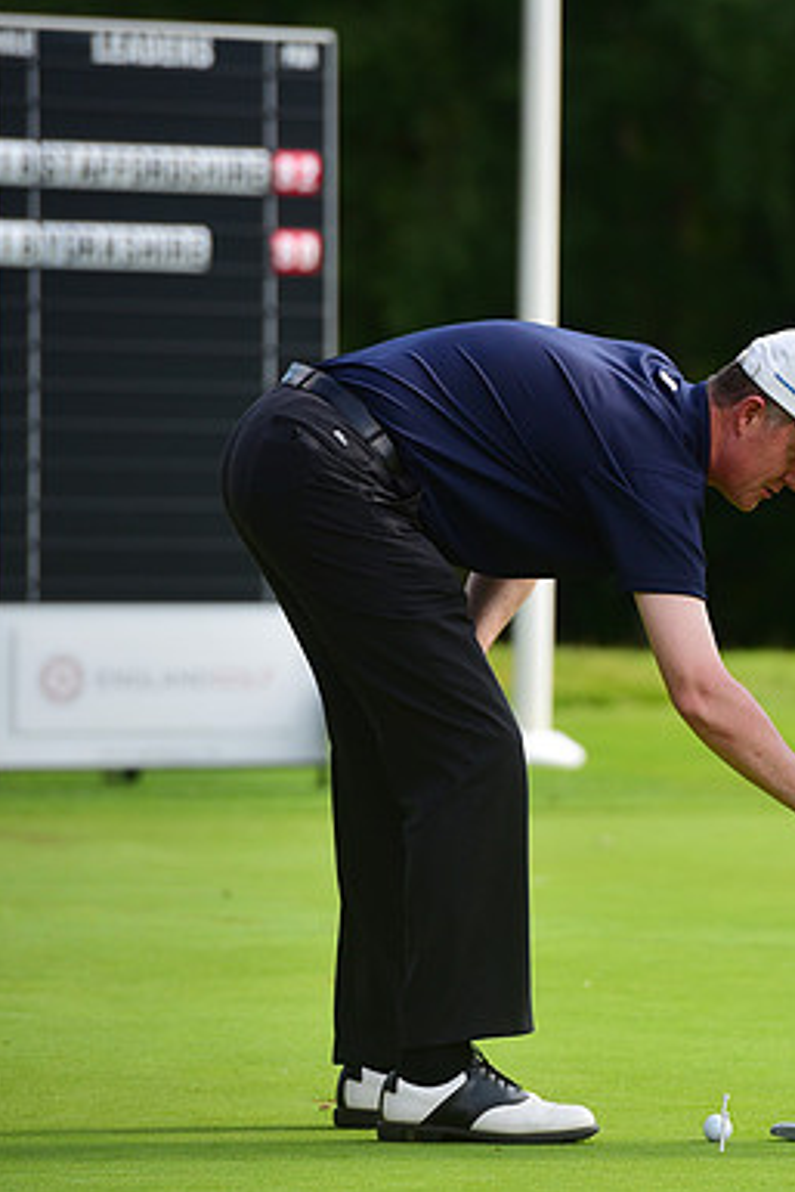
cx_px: 863
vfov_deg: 7.0
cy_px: 596
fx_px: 9729
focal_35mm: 294
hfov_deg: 4.7
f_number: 4.5
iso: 400
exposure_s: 1/1600
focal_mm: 195
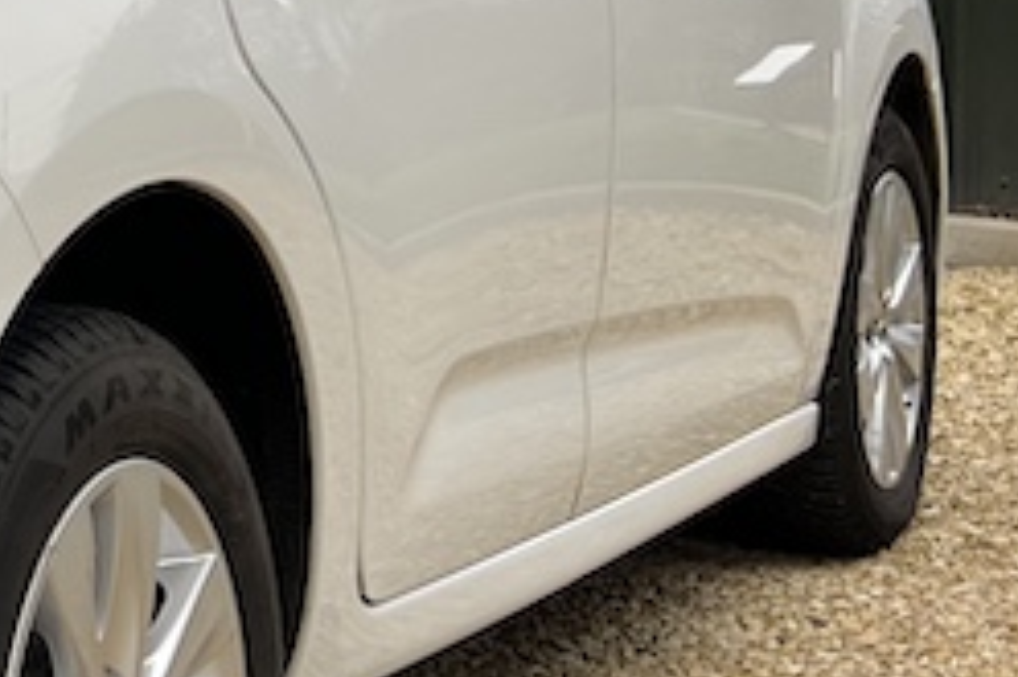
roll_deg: +0.0
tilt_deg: -2.3
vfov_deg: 12.4
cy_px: -33
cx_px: -530
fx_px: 3080
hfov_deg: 16.9
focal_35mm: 109
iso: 50
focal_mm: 5.7
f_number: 1.5
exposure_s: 1/859
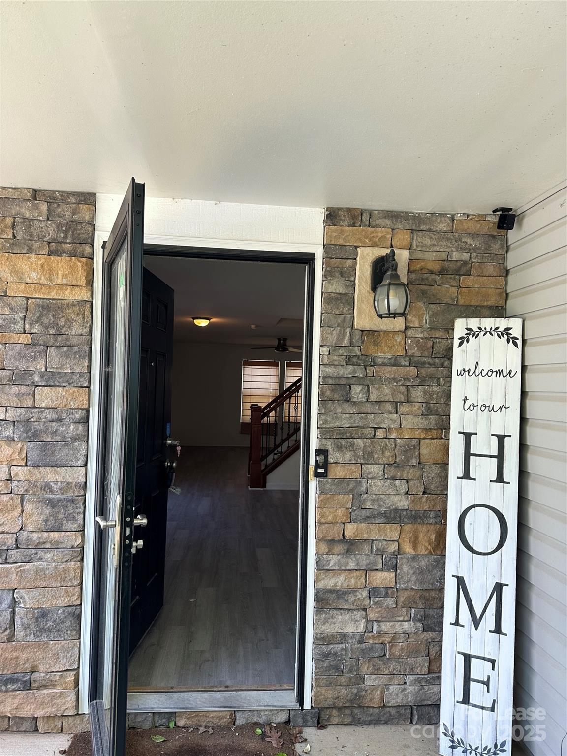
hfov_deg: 56.8
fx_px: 524
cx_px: 284
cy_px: 378
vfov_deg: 71.6
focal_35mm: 24
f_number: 1.78
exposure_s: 1/125
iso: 50
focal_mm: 6.86
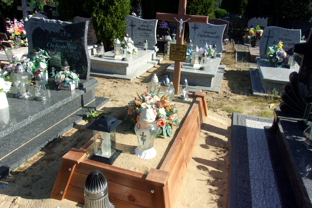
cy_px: 100
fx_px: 251
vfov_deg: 45.0
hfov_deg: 63.6
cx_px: 159
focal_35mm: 29
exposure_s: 1/70
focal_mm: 4.9
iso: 80
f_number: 10.4
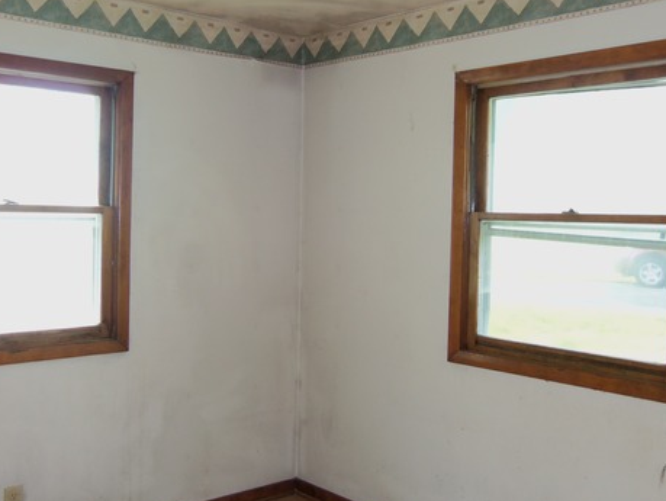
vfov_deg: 36.9
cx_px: 280
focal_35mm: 39
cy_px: 241
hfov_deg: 47.7
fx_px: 751
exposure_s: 1/40
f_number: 3.9
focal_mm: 5.1
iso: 100
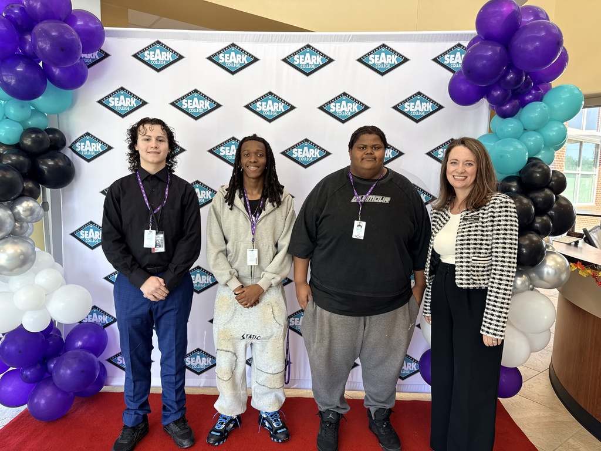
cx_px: 300
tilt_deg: -5.8
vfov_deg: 56.8
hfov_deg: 71.6
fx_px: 417
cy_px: 226
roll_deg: -0.8
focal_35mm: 24
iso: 50
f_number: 1.78
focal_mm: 6.76
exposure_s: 1/130
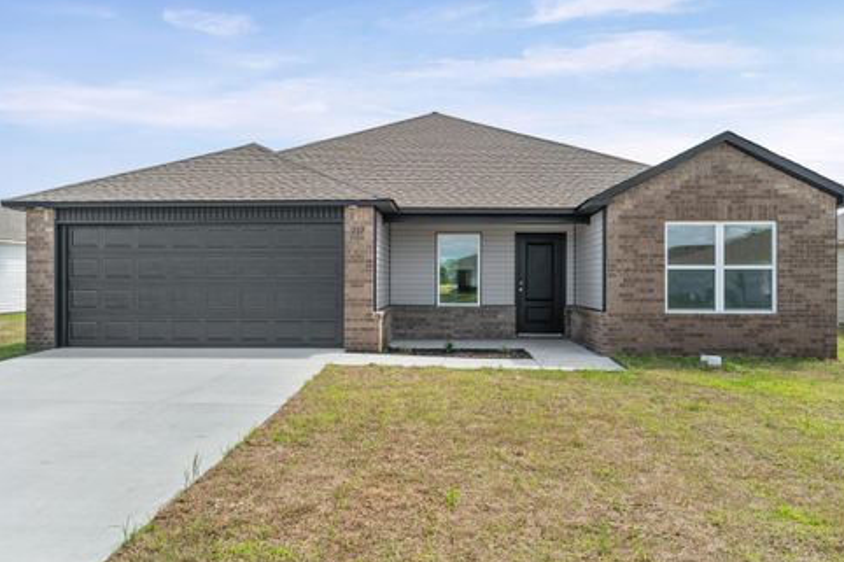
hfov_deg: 65.5
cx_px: 436
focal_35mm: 28
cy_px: 285
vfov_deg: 46.4
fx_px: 656
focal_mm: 18
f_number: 9
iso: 250
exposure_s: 1/80
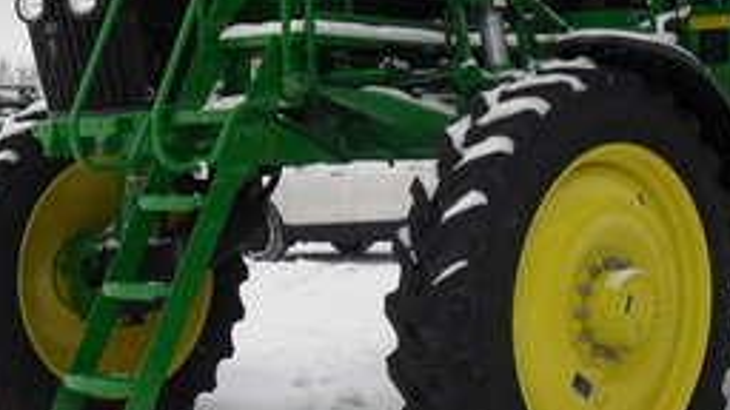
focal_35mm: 81
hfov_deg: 26.1
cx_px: 468
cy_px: 102
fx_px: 1568
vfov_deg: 14.9
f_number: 3.2
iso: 100
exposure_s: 1/250
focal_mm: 6.3
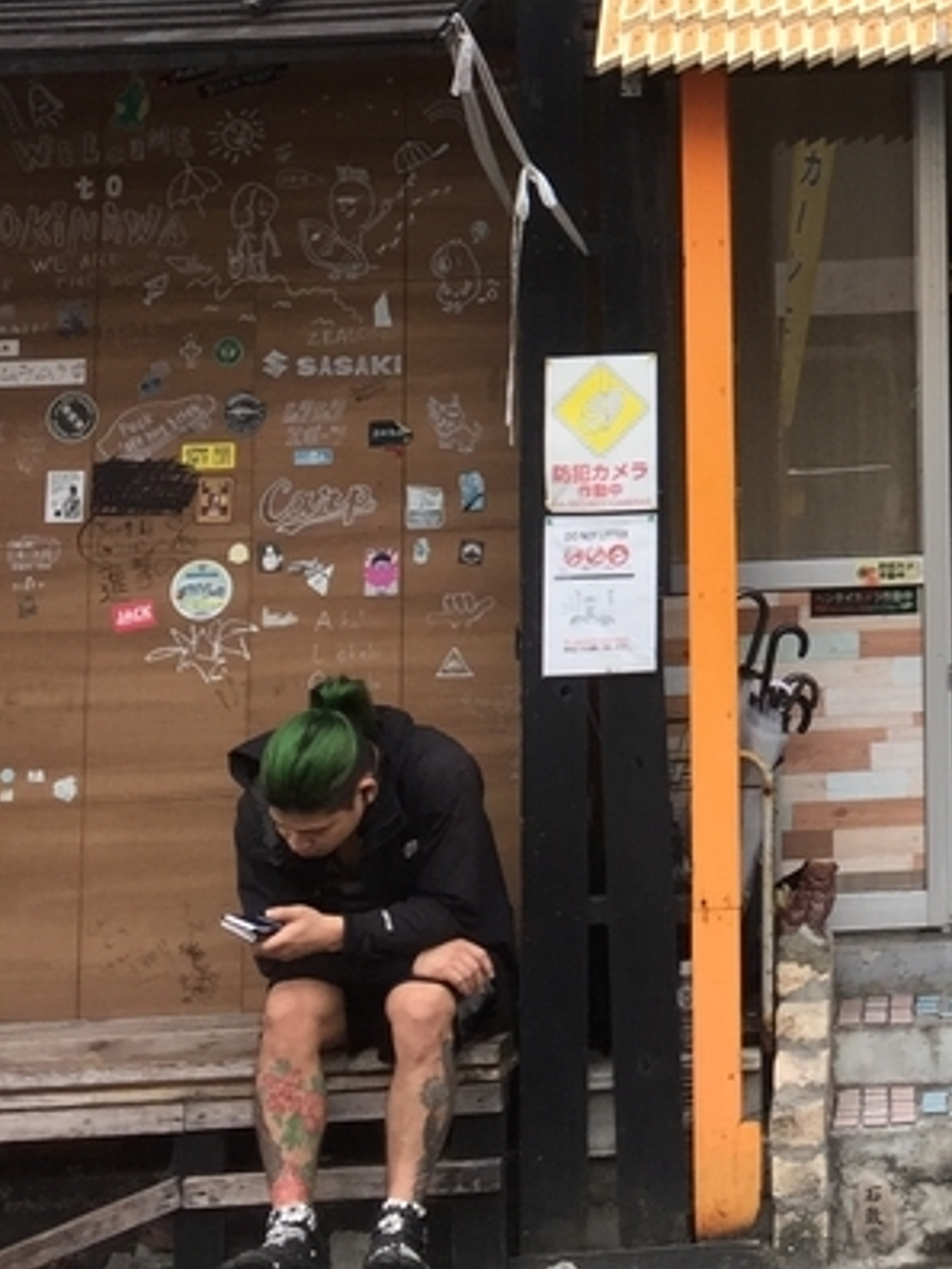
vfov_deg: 24.7
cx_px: 1167
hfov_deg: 18.5
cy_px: -10
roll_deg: +2.3
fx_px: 2750
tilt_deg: +7.9
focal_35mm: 75
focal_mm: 4.15
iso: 32
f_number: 2.2
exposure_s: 1/120
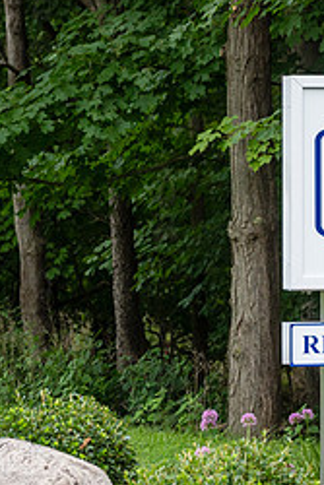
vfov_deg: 9.2
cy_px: 249
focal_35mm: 223
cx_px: 326
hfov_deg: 6.2
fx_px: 3006
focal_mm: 83
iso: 800
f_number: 4
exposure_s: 1/1600
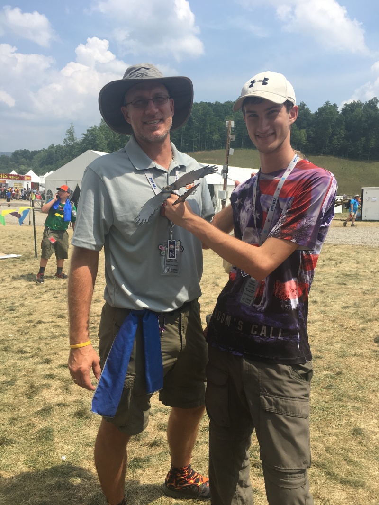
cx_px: 190
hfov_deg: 48.2
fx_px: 423
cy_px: 252
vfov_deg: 61.6
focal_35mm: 29
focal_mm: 4.15
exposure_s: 1/1603
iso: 25
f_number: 2.2
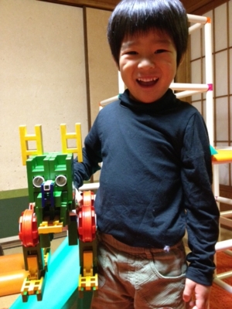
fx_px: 313
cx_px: 116
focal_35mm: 35
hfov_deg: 40.7
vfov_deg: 52.6
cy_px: 154
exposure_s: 1/17
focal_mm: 4.28
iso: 400
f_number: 2.4
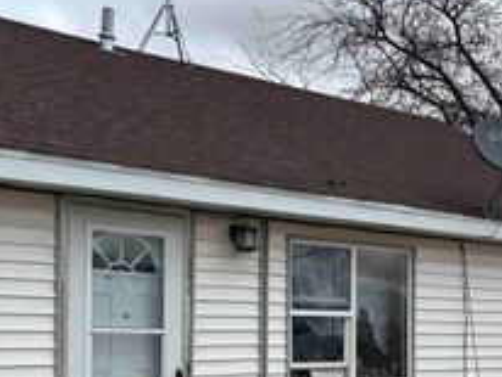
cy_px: 344
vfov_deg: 22.7
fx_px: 915
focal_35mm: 63
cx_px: 331
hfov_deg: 30.5
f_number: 1.6
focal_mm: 5.96
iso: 50
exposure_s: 1/4854
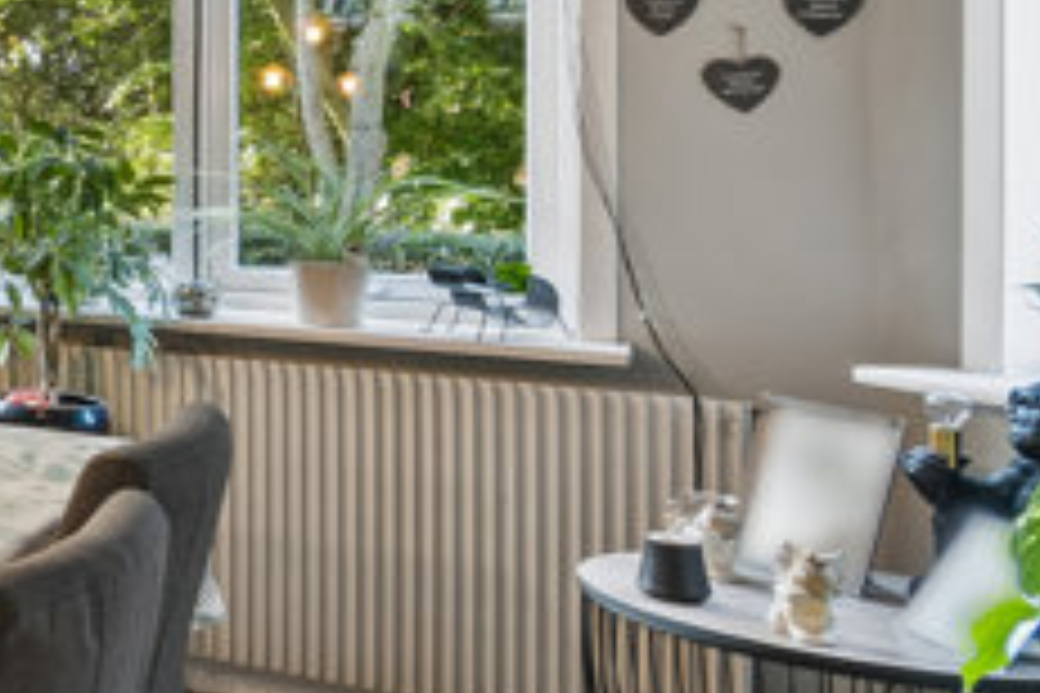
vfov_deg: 25.7
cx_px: -743
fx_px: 1502
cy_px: 191
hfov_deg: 23.6
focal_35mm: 52
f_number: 8
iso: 200
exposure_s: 1/8
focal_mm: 10
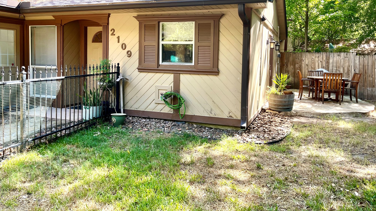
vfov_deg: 39.7
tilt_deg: -3.1
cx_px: 192
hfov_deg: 66.1
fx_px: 289
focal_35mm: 29
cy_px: 71
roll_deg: -1.8
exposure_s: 1/205
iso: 40
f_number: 1.6
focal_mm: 5.1
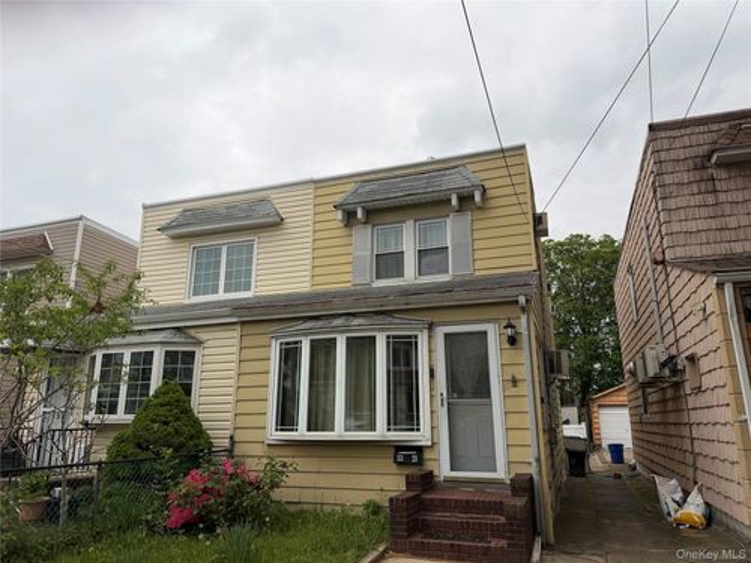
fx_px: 521
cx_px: 376
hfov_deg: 71.6
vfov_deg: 56.8
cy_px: 282
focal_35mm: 24
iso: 80
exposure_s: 1/813
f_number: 1.78
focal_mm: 6.76
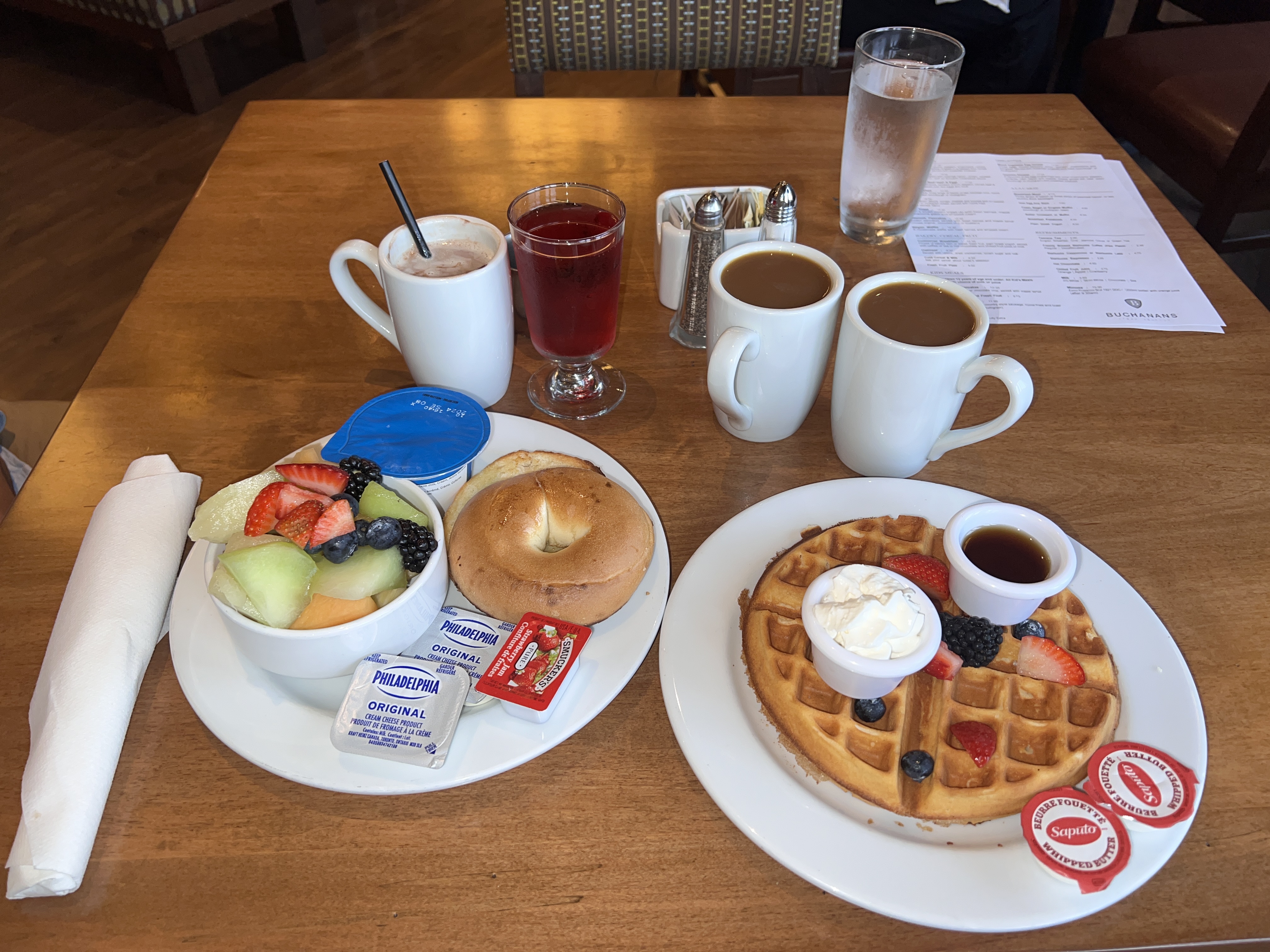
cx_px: 635
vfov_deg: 53.1
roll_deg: -0.6
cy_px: 476
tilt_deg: -44.6
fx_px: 954
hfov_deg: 67.3
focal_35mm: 26
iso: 32
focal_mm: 5.7
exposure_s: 1/51
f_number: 1.5
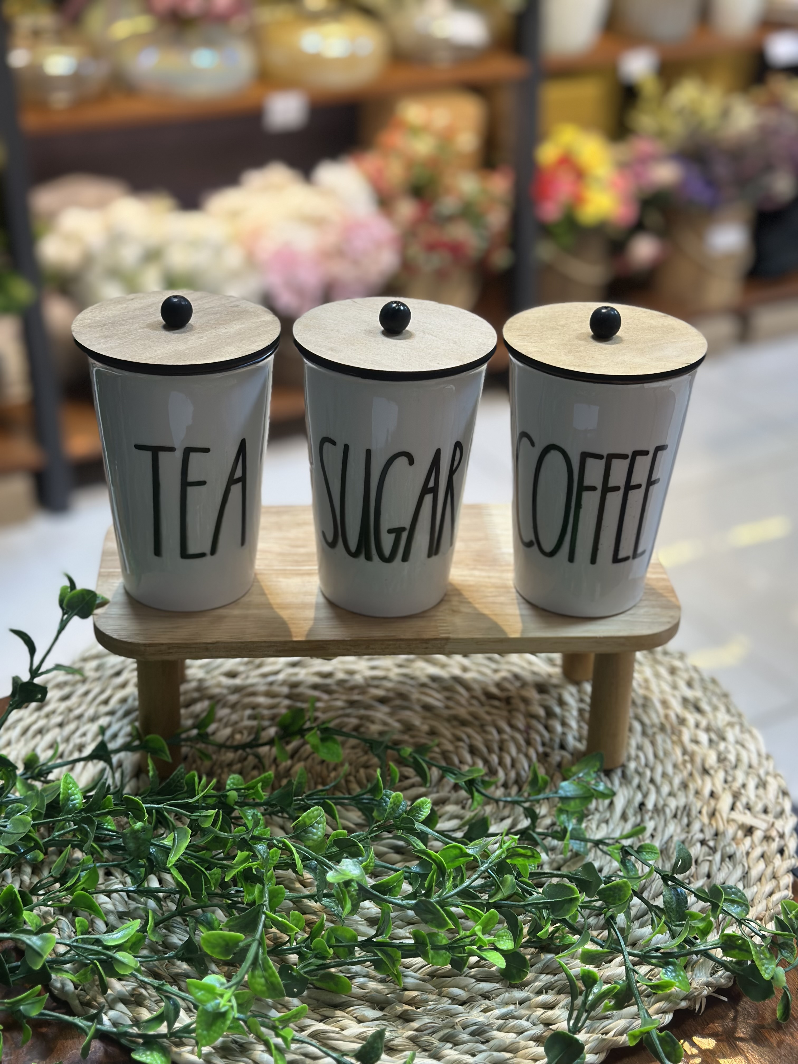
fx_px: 1475
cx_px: 399
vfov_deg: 39.7
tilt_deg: -28.0
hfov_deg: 30.3
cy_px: 532
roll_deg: -2.5
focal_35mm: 48
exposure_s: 1/100
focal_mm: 6.86
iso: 100
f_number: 1.78
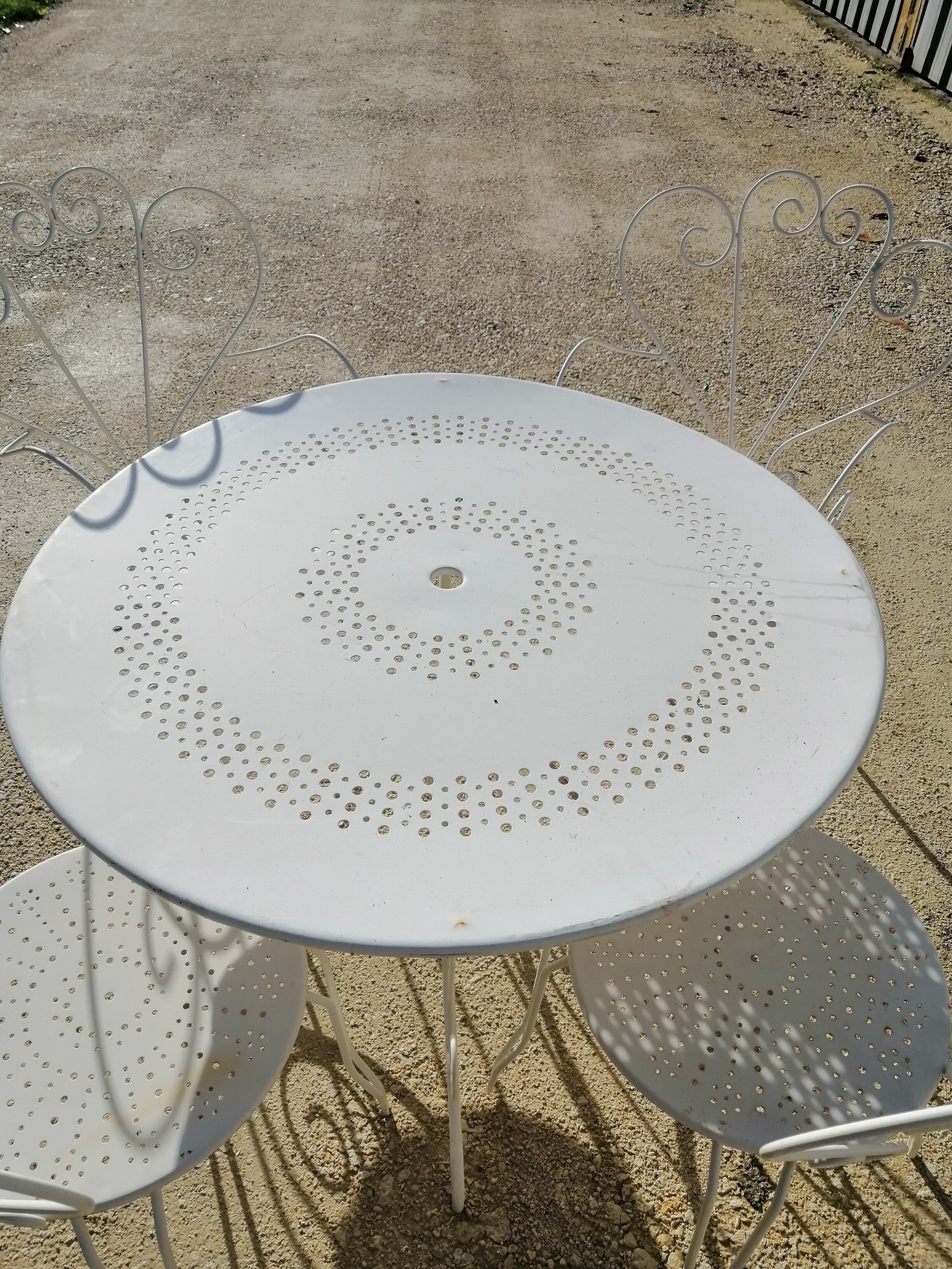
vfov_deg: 67.3
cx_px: 476
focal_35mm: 26
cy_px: 634
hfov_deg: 53.1
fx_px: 953
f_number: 1.8
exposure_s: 1/2066
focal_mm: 3.96
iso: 50
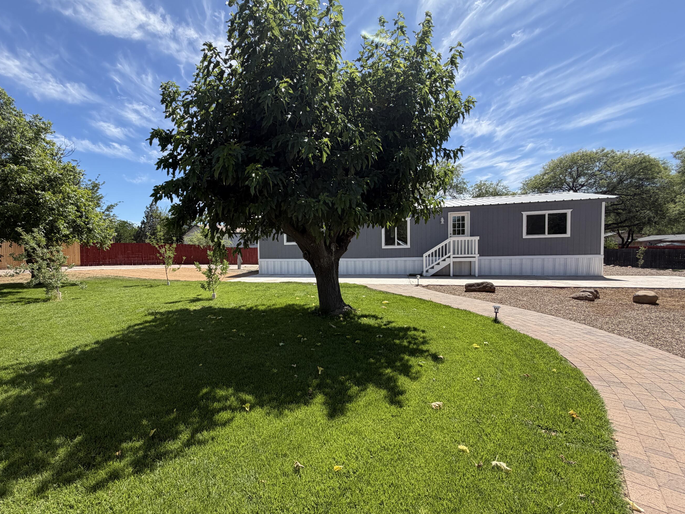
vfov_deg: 78.1
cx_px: 297
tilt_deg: -1.9
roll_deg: +1.3
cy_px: 264
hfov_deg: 93.9
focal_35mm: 16
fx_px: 317
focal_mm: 2.22
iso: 32
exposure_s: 1/770
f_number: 2.2
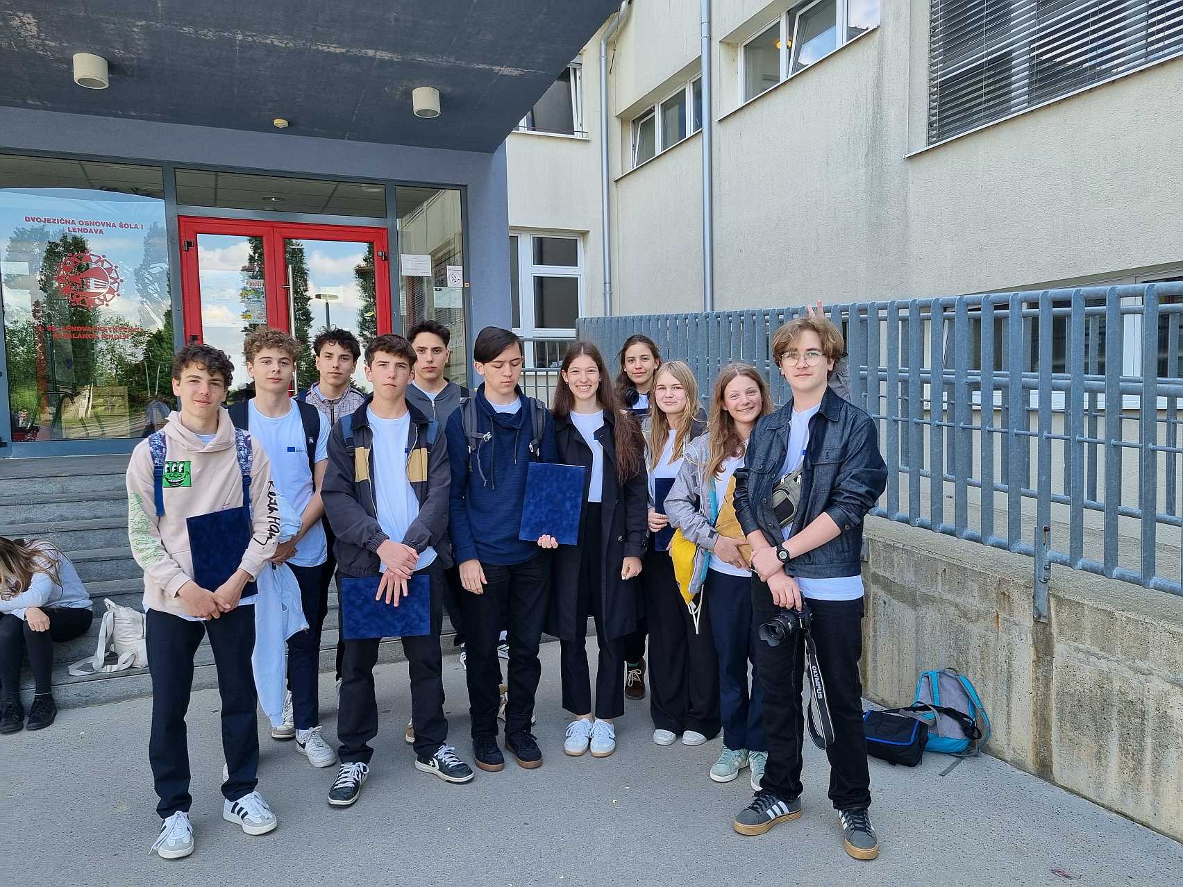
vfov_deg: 53.1
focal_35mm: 26
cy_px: 444
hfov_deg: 67.3
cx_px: 592
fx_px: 889
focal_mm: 5.4
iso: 50
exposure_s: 1/441
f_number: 1.8
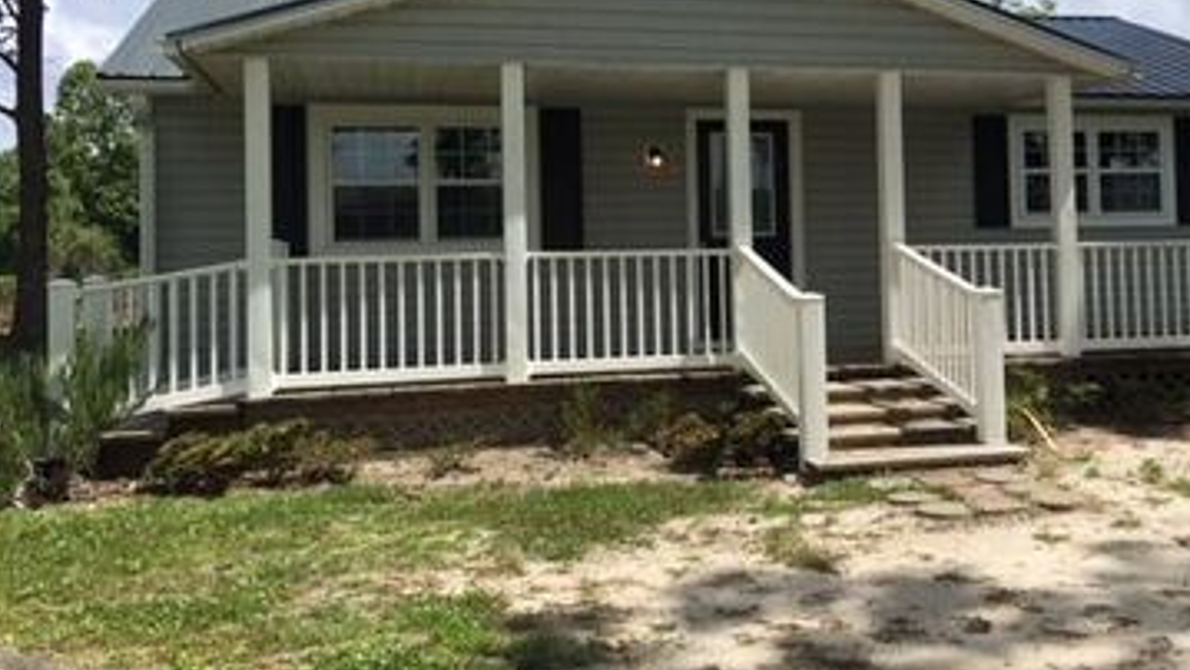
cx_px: 825
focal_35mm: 44
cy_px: 201
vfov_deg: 26.9
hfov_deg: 45.4
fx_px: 1388
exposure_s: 1/1709
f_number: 2.2
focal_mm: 4.15
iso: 25
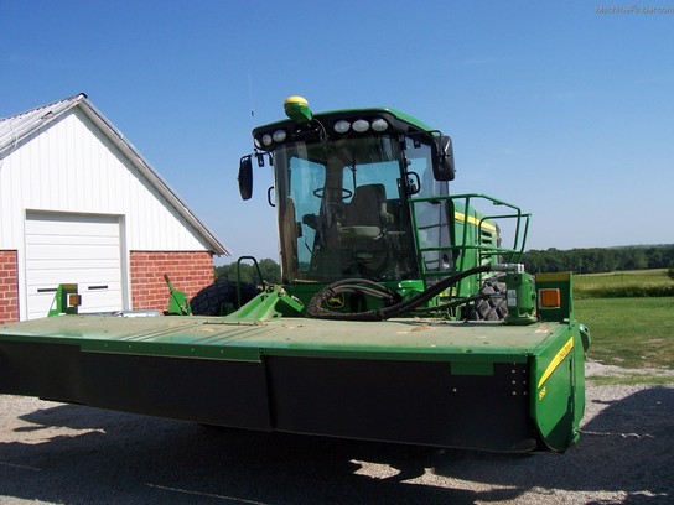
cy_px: 252
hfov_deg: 54.0
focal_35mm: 34
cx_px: 337
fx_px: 662
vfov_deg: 41.8
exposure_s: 1/500
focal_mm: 5.6
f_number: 5.6
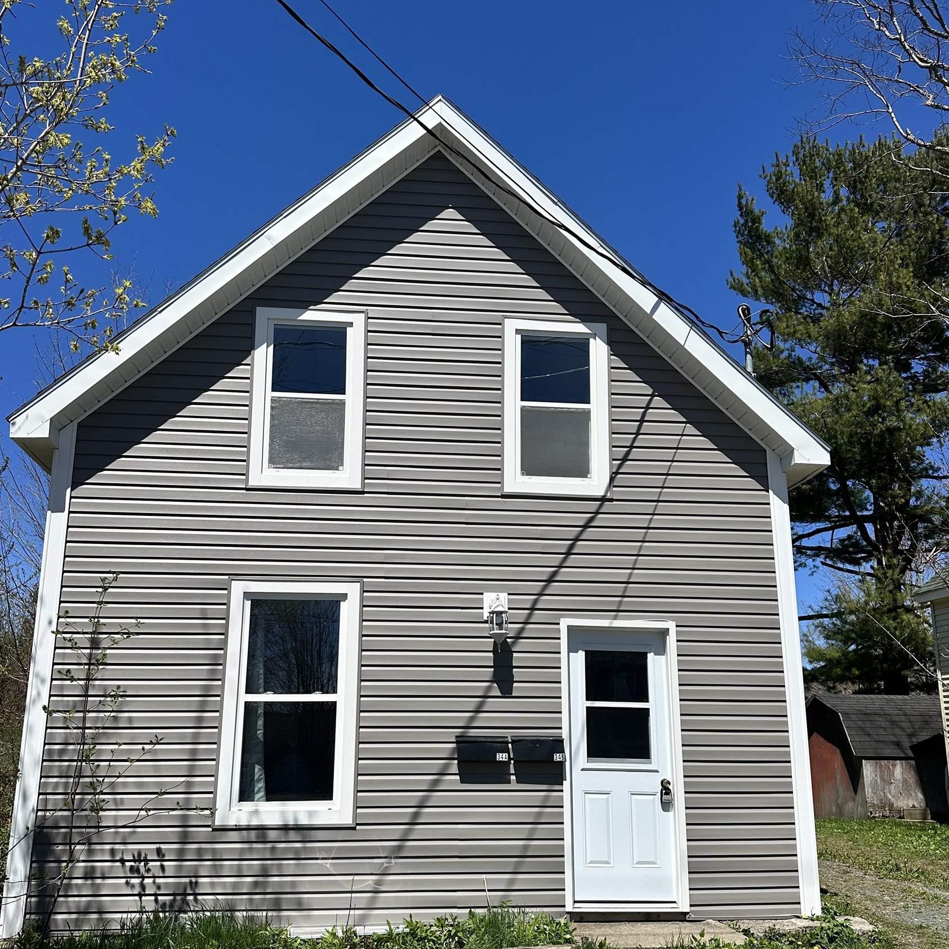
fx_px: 899
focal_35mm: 29
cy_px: 541
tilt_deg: +12.6
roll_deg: -1.2
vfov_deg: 55.4
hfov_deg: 55.6
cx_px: 468
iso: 80
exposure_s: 1/7042
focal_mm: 6.86
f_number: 1.78
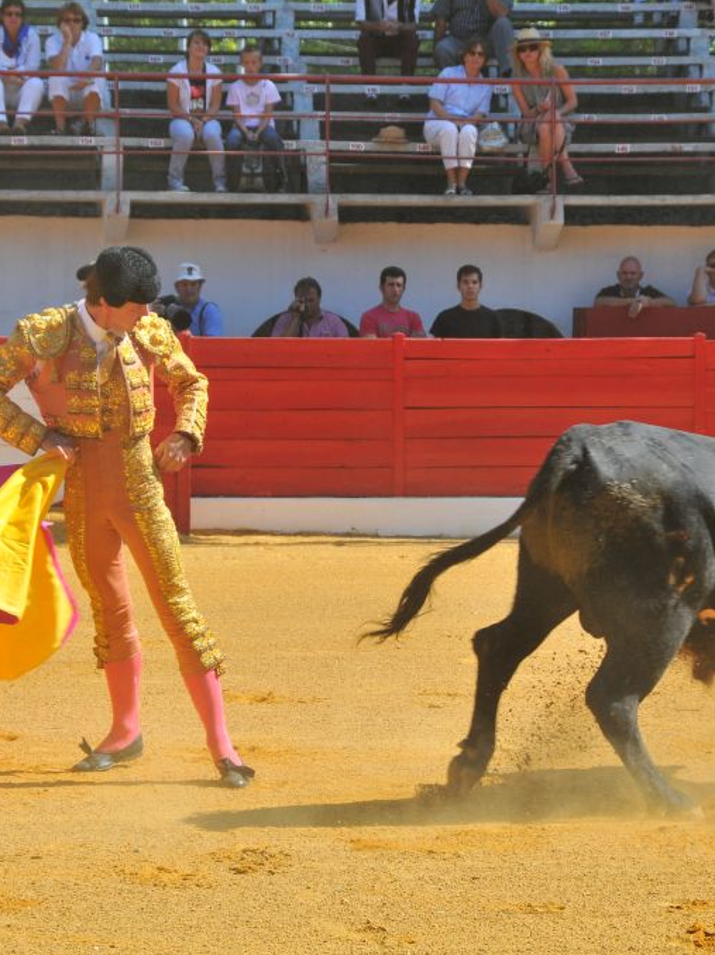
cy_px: 477
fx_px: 3907
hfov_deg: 10.5
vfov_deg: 13.9
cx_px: 299
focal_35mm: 142
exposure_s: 1/350
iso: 200
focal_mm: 65
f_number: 8
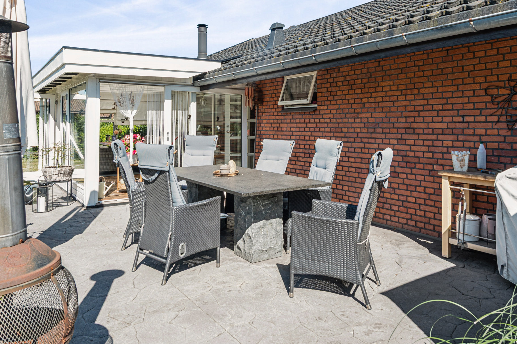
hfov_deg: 65.3
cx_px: 285
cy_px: 144
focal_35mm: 28
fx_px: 402
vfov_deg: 46.2
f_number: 10
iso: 200
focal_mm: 17
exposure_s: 1/100
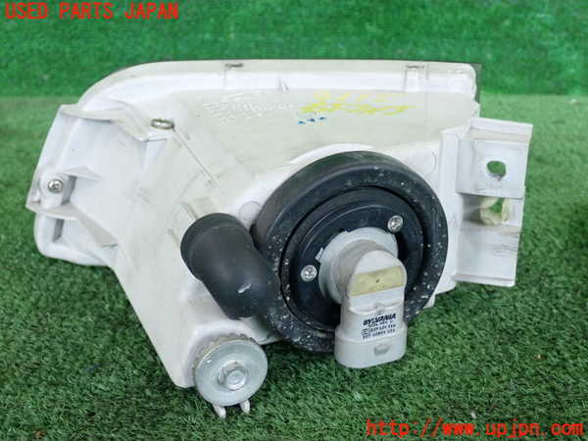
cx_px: 294
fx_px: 798
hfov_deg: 40.4
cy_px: 220
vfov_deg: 30.9
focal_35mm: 47
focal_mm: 8.4
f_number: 3.1
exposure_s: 1/125
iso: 1000
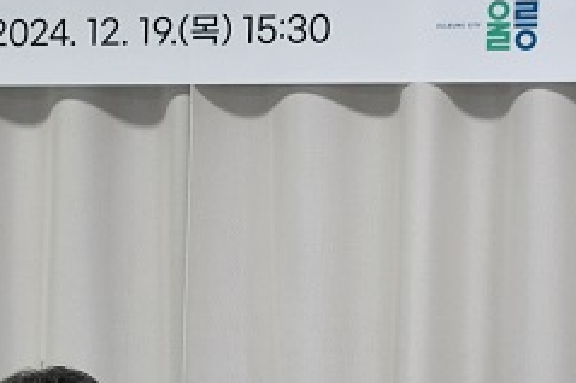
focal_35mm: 161
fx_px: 2574
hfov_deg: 12.8
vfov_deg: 8.4
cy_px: 466
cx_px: 212
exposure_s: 1/125
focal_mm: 31
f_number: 4.2
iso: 1000
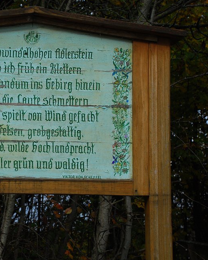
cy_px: 134
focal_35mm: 107
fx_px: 823
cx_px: 9
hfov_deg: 14.2
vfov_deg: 17.9
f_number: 10
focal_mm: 48
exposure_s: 1/400
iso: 200
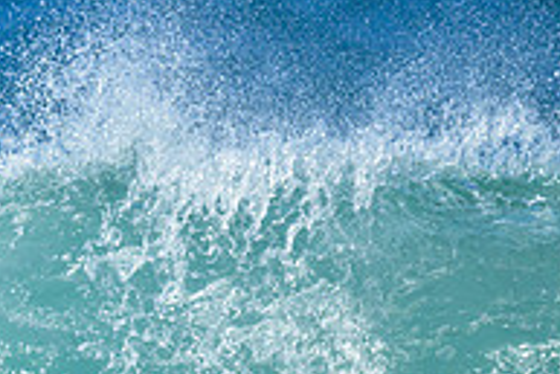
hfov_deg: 0.6
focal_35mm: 3220
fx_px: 50125
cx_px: -200
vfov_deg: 0.4
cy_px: 432
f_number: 6.3
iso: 250
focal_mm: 800
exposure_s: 1/2000
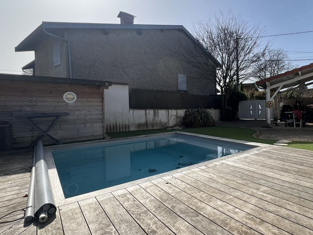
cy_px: 110
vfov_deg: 65.9
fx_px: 181
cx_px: 206
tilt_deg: -1.3
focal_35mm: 20
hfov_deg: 79.3
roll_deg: +1.7
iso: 32
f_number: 1.8
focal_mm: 1.57
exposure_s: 1/1393
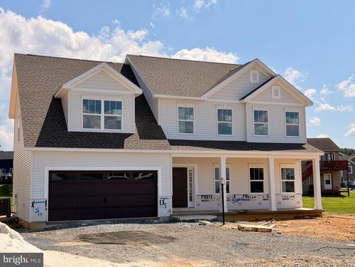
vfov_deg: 30.3
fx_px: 492
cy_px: 134
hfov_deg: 39.7
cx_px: 178
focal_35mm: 48
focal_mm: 6.76
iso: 64
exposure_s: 1/5587
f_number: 1.78
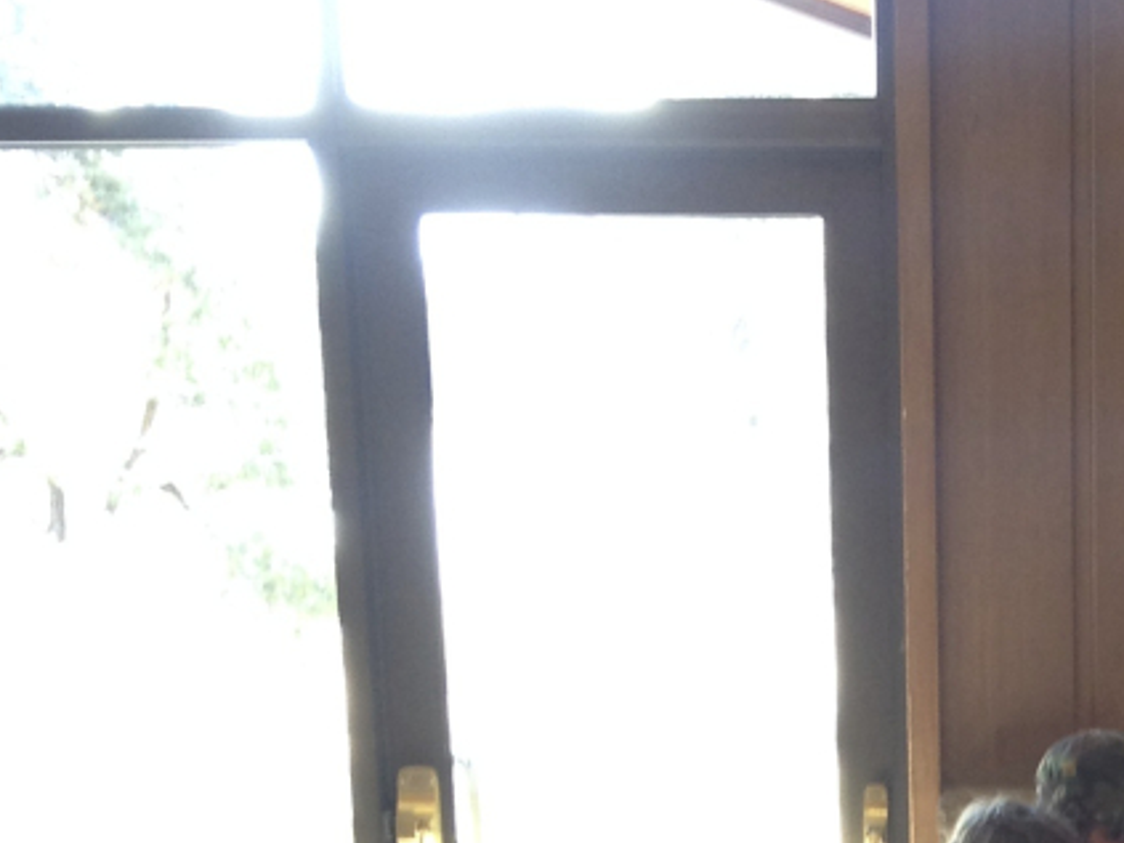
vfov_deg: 12.1
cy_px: 1469
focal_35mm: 113
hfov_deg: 17.1
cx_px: 1092
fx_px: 3668
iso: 64
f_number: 2.4
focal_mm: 4.28
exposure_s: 1/20
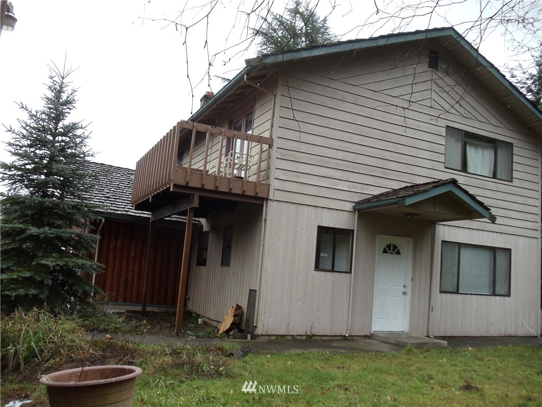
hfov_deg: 42.9
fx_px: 689
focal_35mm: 44
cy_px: 204
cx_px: 271
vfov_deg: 32.9
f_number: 3.5
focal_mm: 6
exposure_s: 1/160
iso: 160
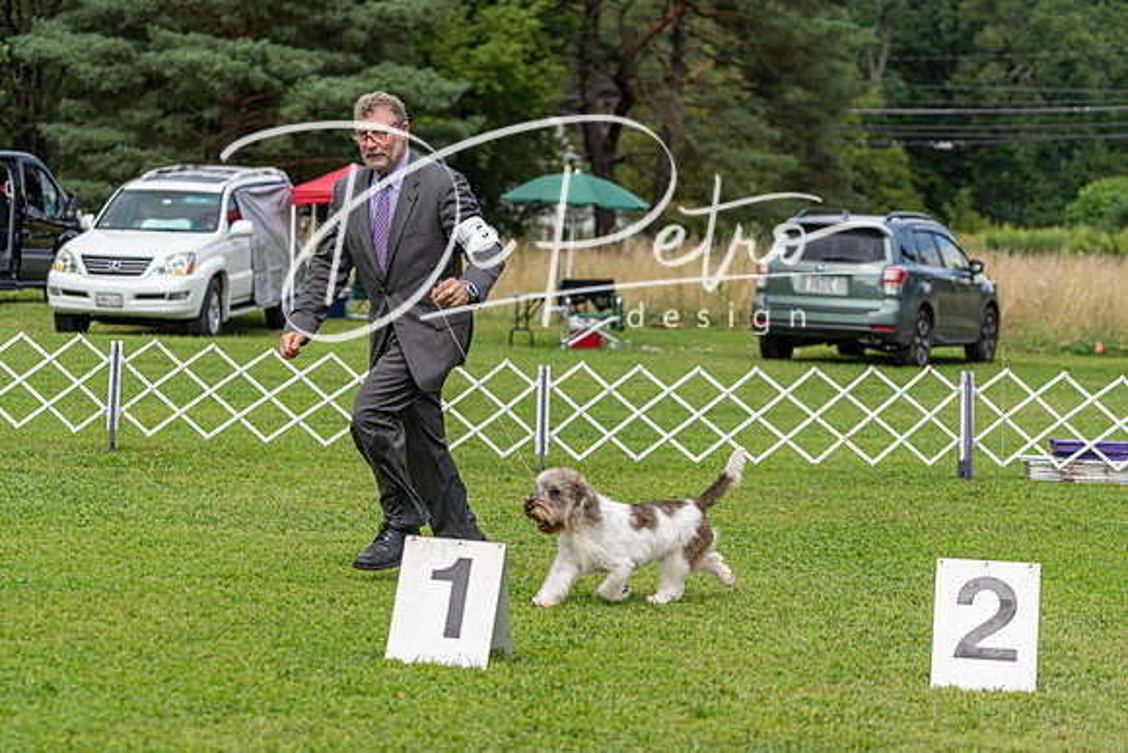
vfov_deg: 12.6
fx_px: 3416
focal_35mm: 109
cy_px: 376
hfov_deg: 18.8
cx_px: 564
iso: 160
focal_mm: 109
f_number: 4
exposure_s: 1/1000
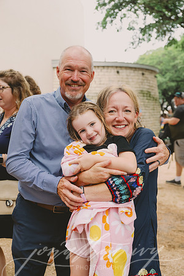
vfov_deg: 45.4
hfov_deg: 31.2
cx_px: 92
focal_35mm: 43
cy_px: 138
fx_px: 330
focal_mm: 43
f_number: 4.5
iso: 1250
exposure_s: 1/1250
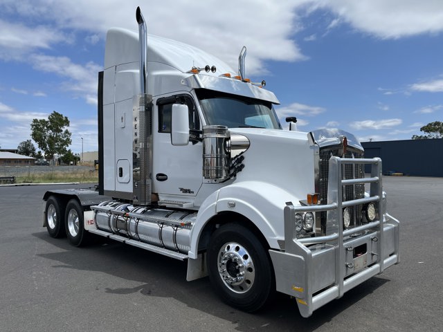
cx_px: 222
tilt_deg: -1.6
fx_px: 333
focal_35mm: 26
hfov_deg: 67.3
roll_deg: -0.3
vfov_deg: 53.1
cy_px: 166
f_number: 1.6
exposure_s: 1/5076
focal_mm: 5.1
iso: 50
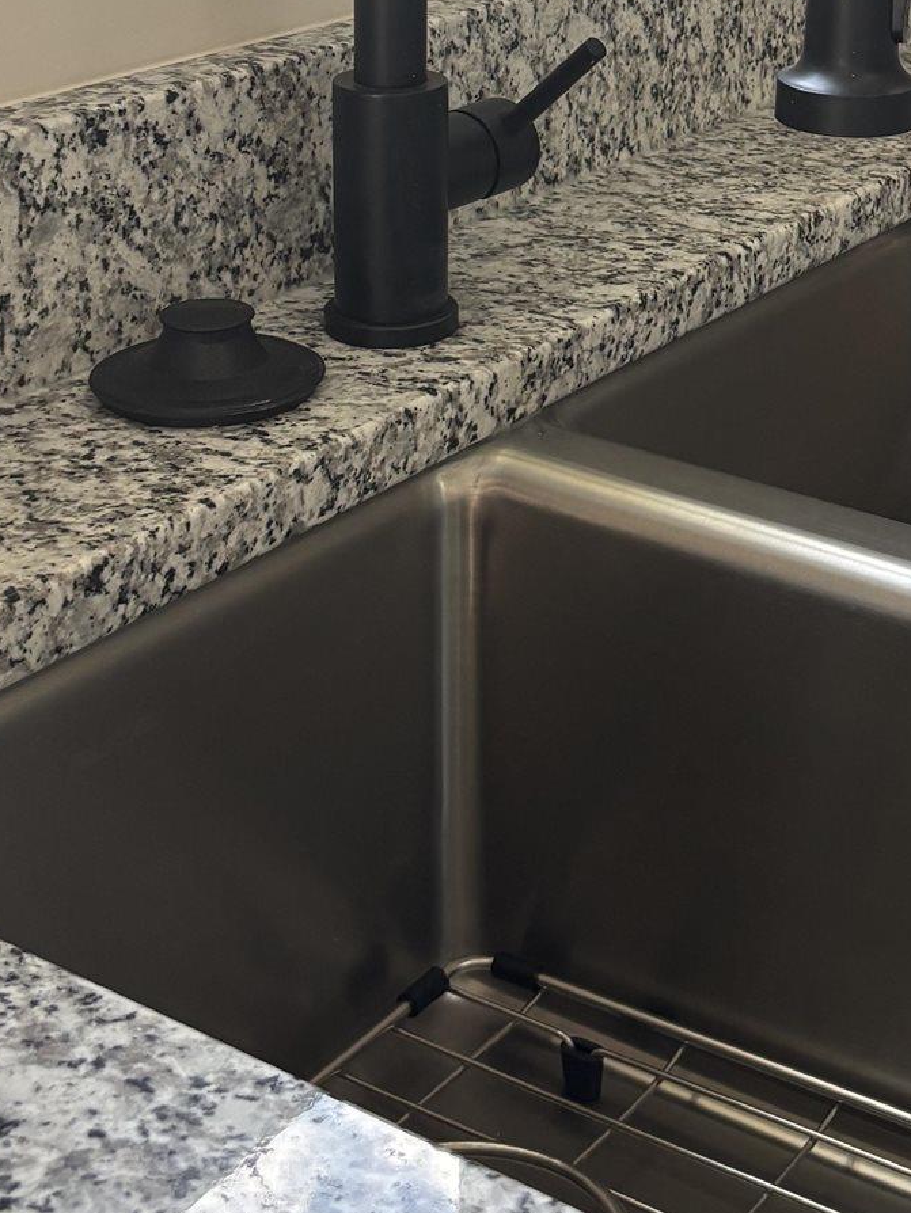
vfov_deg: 28.0
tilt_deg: -16.6
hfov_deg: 21.5
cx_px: 787
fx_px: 2350
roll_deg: -2.8
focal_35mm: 67
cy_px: 137
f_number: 1.6
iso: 125
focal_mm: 5.96
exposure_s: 1/118
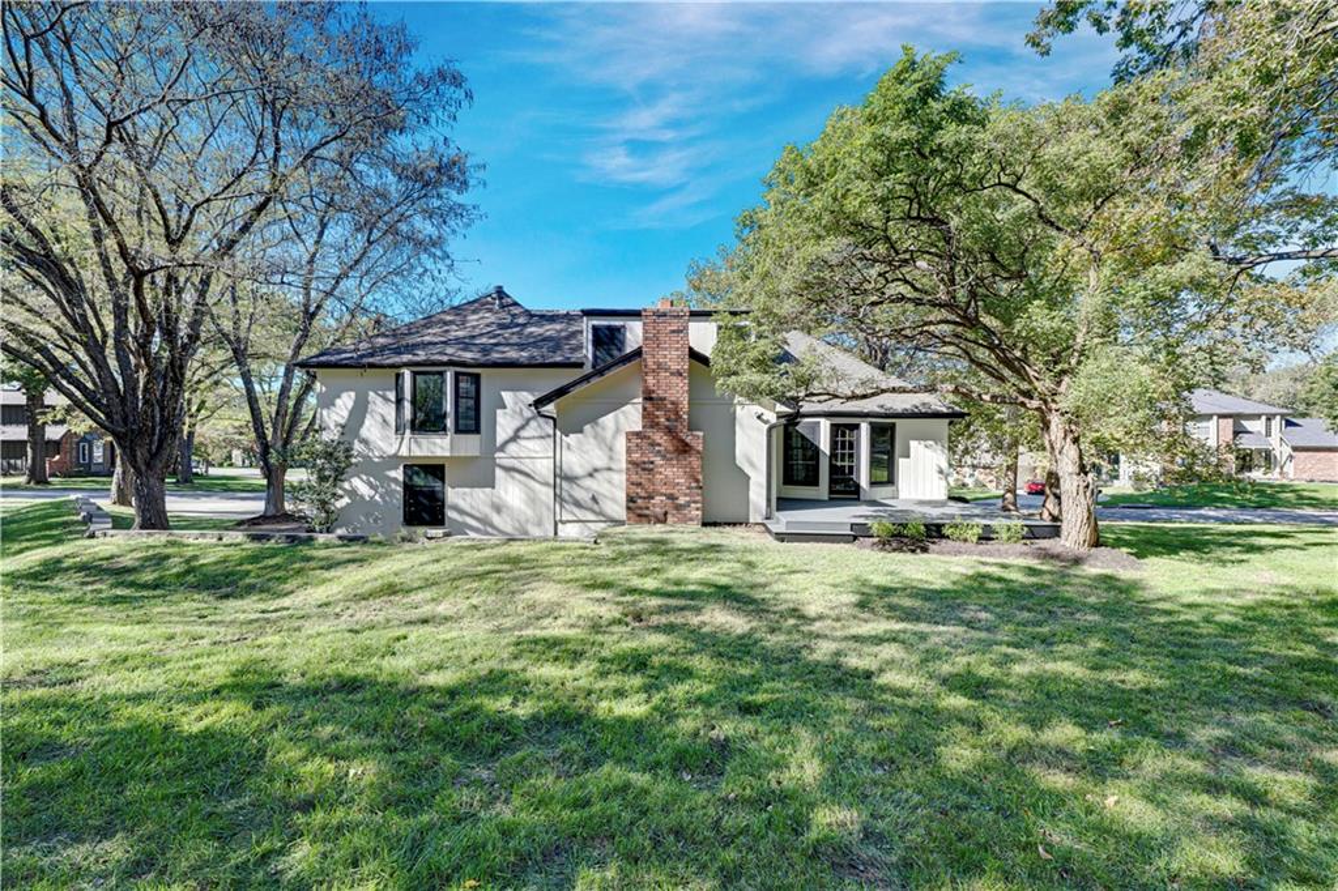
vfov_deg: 81.2
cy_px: 446
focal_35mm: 14
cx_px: 669
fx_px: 520
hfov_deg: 104.3
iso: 100
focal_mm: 14
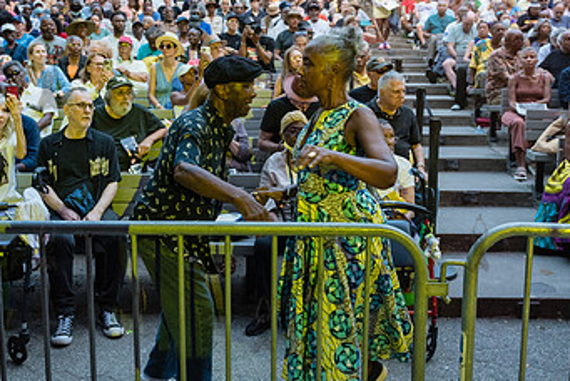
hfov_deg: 46.3
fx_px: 666
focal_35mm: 42
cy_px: 161
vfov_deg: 31.9
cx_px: 262
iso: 3200
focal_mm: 24
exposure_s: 1/320
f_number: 3.5
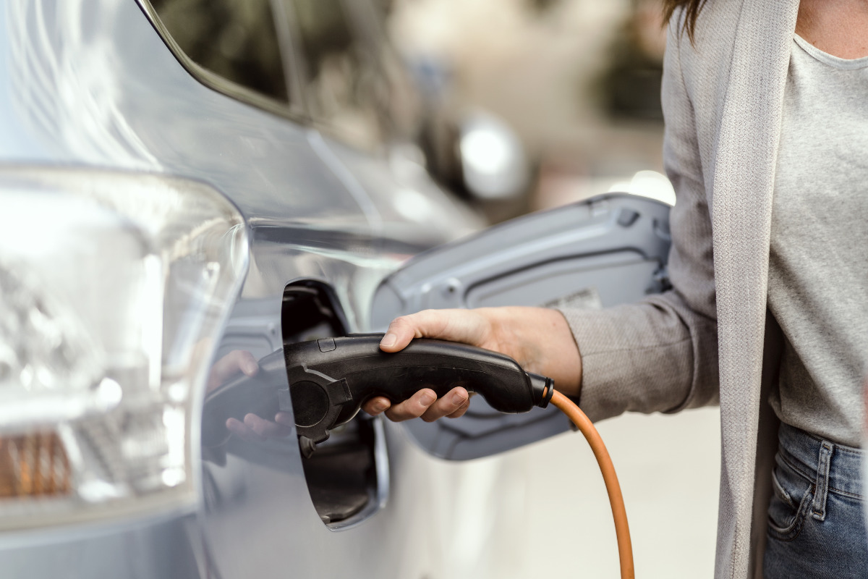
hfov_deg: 23.9
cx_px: 434
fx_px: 2049
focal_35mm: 85
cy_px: 290
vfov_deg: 16.1
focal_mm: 85
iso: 100
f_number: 1.8
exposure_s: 1/1600
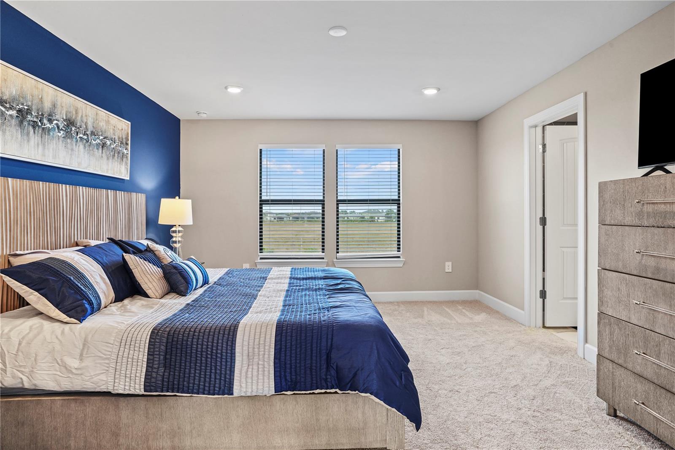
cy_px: 225
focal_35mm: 20
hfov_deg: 84.0
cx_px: 338
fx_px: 375
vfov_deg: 61.9
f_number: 10
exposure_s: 1/2.5
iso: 400
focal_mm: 20
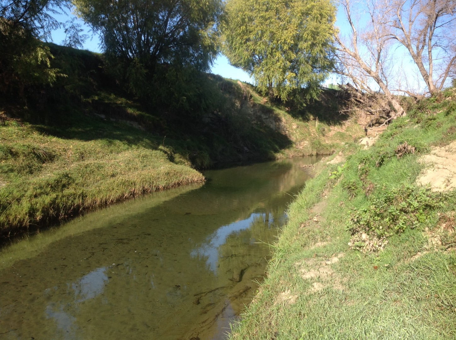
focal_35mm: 35
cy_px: 170
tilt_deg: -4.3
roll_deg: -1.2
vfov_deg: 40.6
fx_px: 460
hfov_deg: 52.7
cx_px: 228
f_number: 2.4
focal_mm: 4.28
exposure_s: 1/703
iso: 50
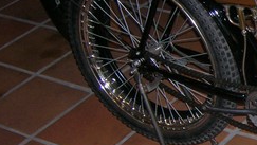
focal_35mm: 108
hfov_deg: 17.9
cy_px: 86
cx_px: 371
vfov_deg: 11.2
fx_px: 736
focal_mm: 5.7
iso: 84
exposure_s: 1/60.1
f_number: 2.9
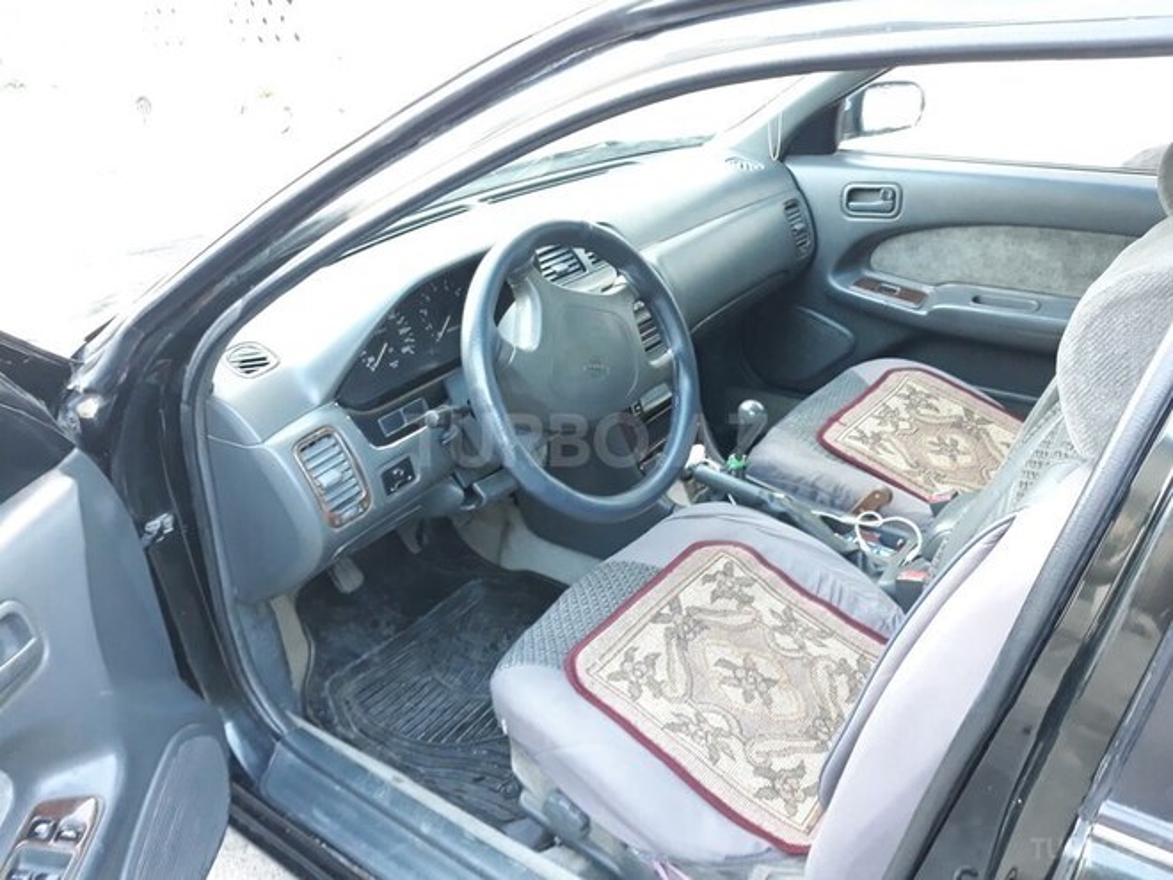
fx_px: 915
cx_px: 586
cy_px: 440
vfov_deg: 51.4
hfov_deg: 65.3
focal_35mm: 27
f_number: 1.7
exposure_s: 1/25
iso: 200
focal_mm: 3.71
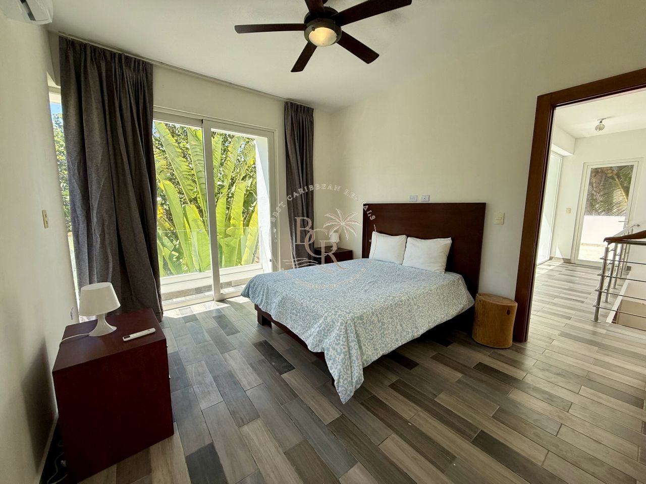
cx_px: 323
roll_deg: -0.4
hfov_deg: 102.1
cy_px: 242
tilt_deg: -6.1
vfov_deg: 85.7
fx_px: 261
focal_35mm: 14
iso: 64
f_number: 2.2
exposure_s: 1/494
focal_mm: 2.22
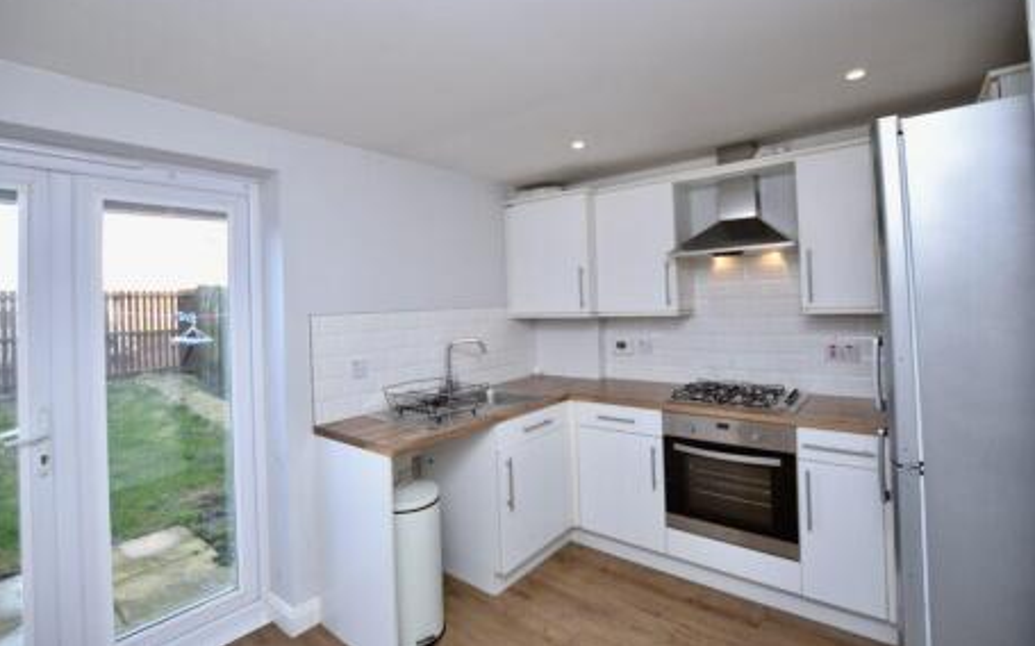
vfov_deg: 71.0
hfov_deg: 97.8
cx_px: 503
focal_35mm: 16
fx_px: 451
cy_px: 290
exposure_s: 1/125
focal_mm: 10
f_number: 3.5
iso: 280
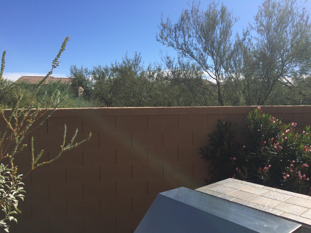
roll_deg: +0.7
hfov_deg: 61.7
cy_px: 116
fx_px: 261
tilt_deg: -3.9
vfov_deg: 48.2
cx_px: 156
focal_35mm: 29
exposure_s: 1/2053
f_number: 2.2
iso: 32
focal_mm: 4.15
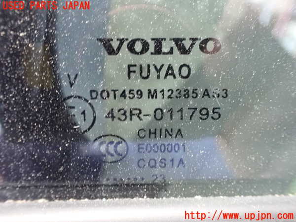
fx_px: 257
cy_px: 111
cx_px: 148
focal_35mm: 30
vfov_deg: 46.8
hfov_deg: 60.0
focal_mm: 5.4
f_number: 2.3
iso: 1600
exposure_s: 1/30
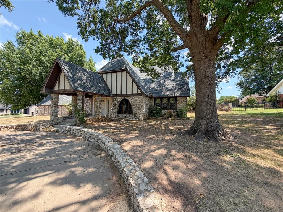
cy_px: 106
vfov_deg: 85.7
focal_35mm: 14
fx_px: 114
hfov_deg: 102.1
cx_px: 142
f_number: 2.2
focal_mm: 2.22
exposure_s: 1/502
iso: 64
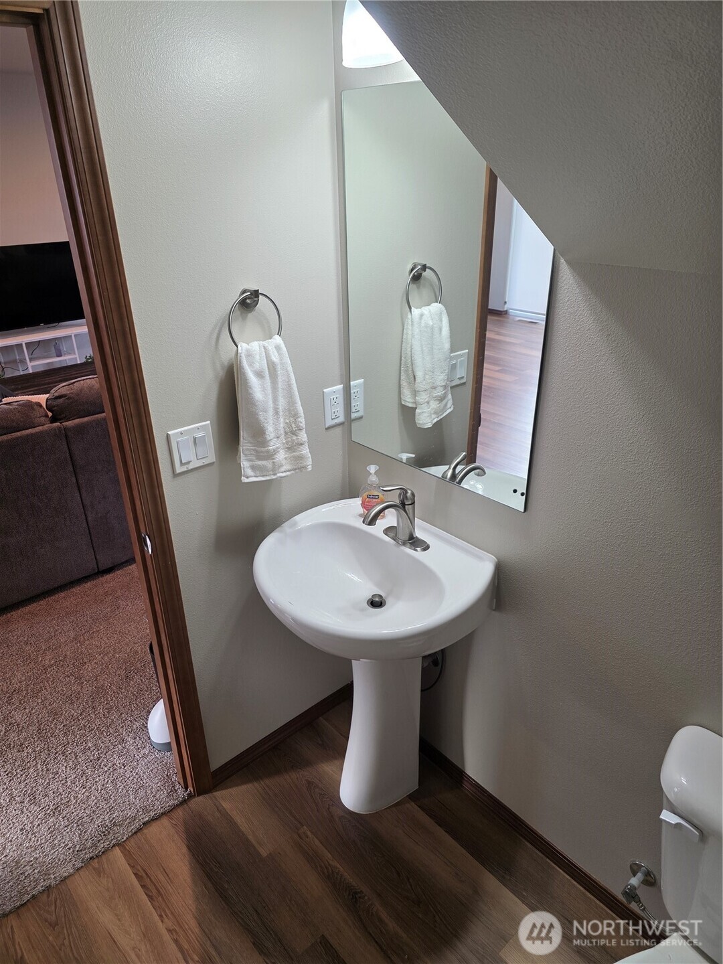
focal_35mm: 23
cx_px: 362
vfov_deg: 73.9
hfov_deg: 58.9
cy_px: 482
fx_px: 641
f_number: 1.7
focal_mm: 6.3
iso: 64
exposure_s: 1/60
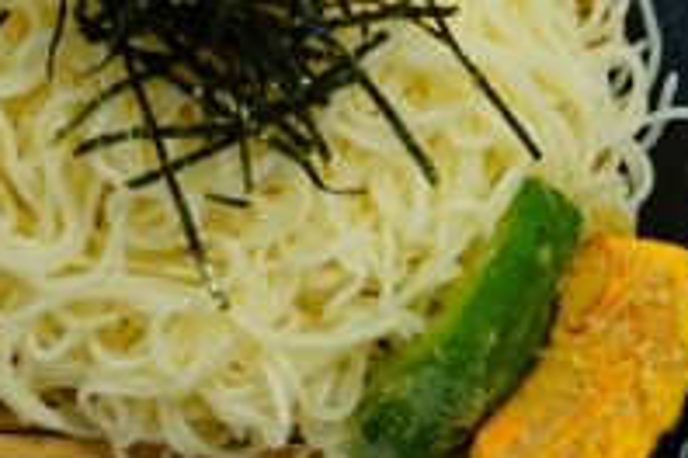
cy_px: 455
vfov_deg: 10.2
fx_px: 2542
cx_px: 212
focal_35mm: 133
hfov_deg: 15.4
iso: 800
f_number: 4
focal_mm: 33
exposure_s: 1/60
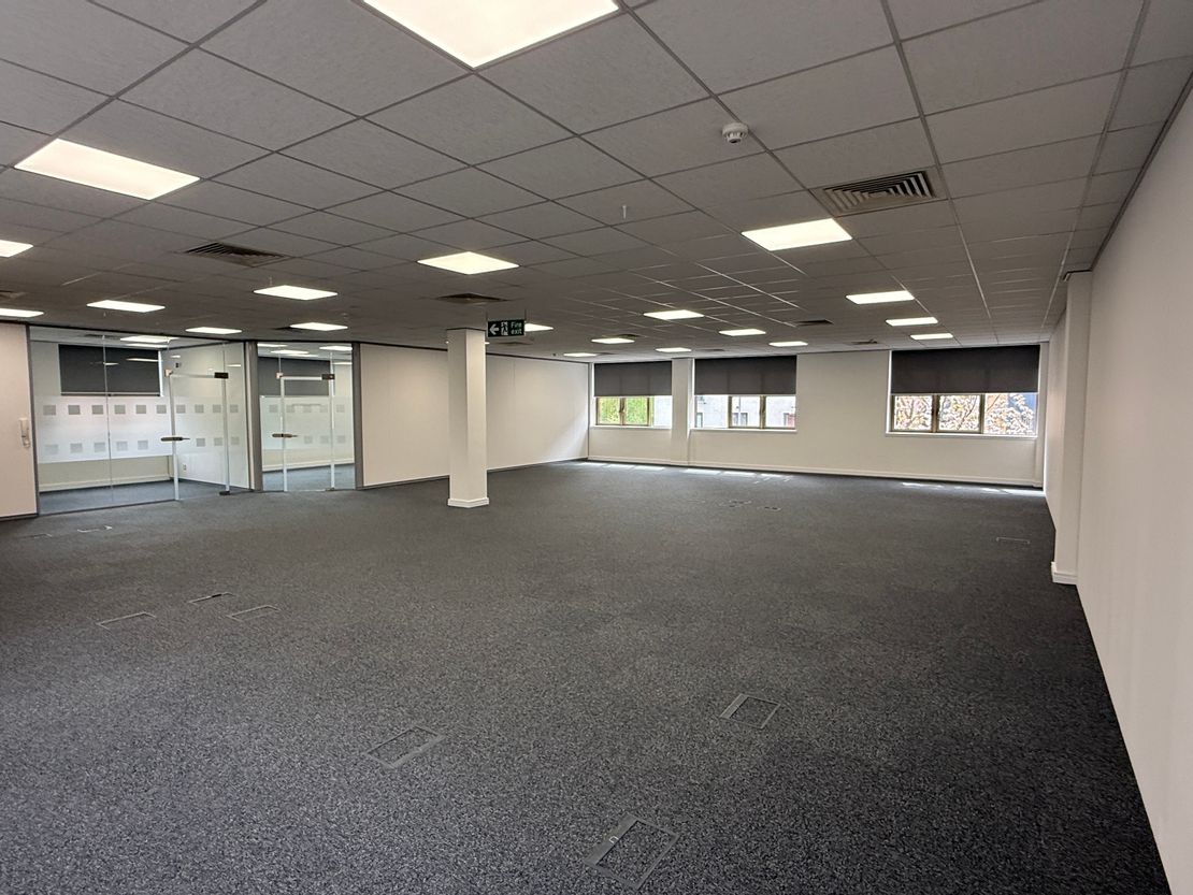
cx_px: 596
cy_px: 448
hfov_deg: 102.1
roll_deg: -1.5
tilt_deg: -3.7
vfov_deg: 85.7
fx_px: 483
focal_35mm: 14
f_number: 2.2
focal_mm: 2.22
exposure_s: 1/99
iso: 100
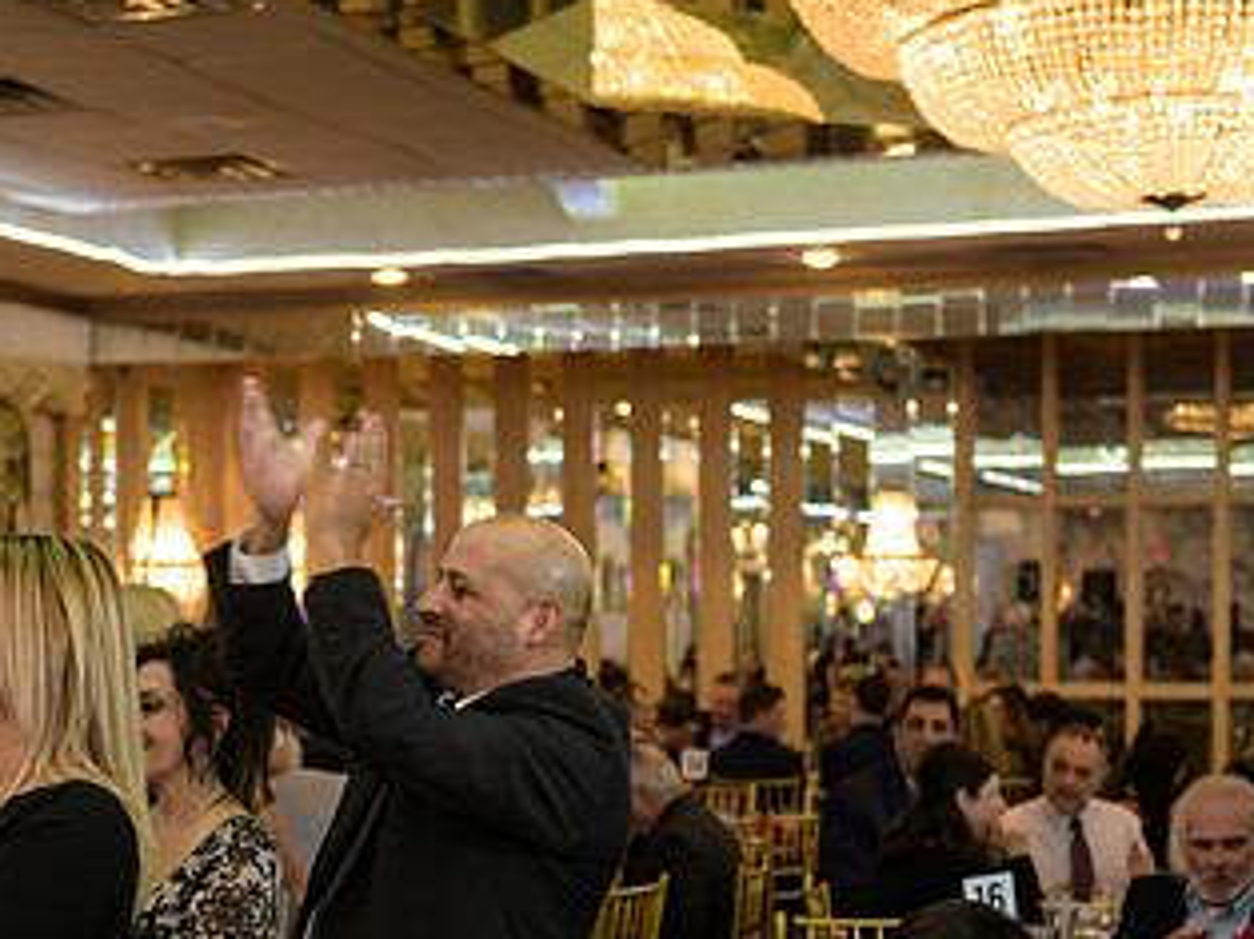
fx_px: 2896
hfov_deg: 24.3
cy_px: 693
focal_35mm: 80
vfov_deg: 18.3
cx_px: 443
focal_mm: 45
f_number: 3.2
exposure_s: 1/125
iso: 1000
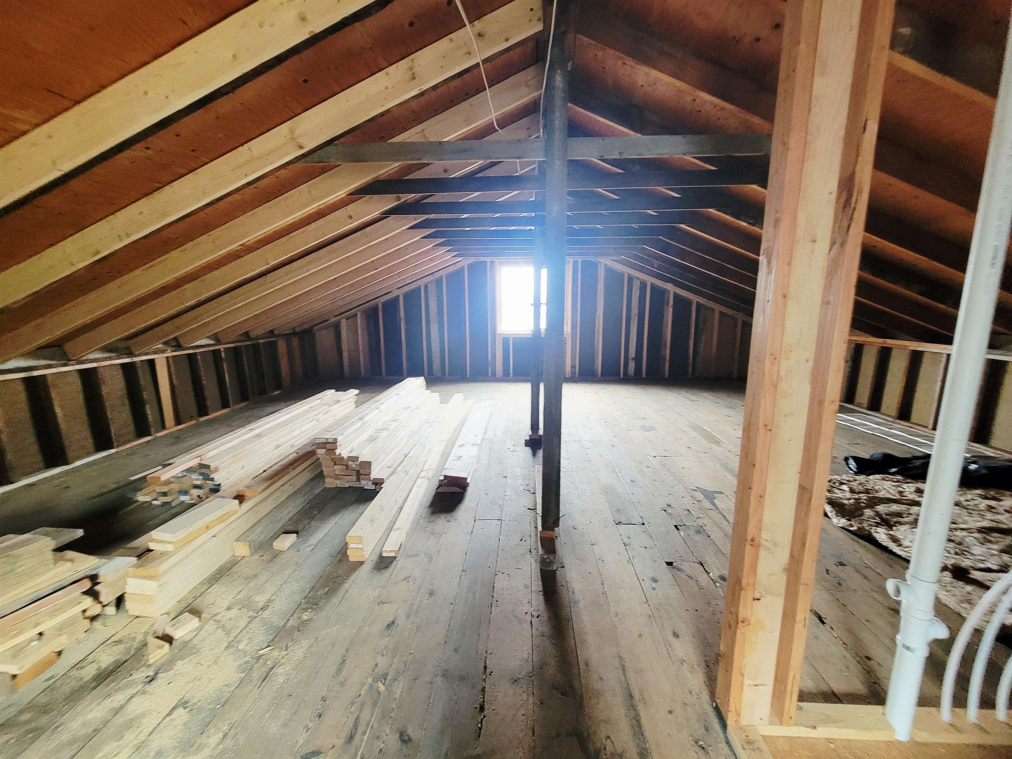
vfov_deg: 89.9
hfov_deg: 106.2
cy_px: 380
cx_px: 506
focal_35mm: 13
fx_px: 380
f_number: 2.2
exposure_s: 1/40
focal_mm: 2.2
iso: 320
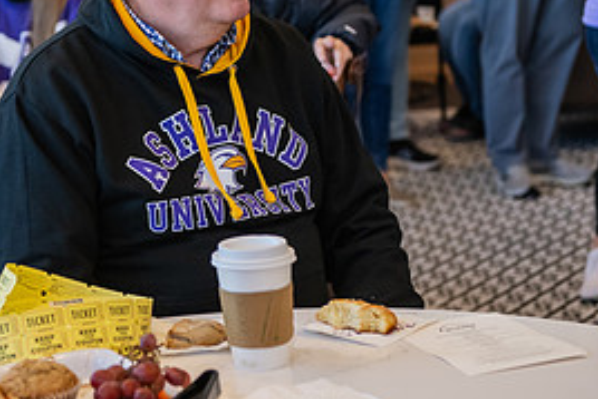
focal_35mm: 119
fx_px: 1978
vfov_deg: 11.5
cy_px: 52
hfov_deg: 17.1
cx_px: 145
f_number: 3.2
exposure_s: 1/400
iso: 1000
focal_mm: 55
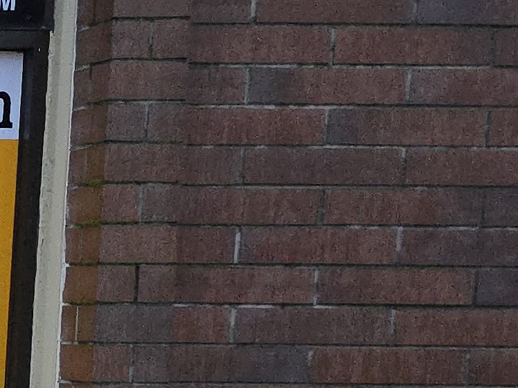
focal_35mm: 123
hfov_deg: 11.9
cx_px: -842
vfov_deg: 11.8
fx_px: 1841
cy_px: 487
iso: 250
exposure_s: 1/120
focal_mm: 6.3
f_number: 1.7
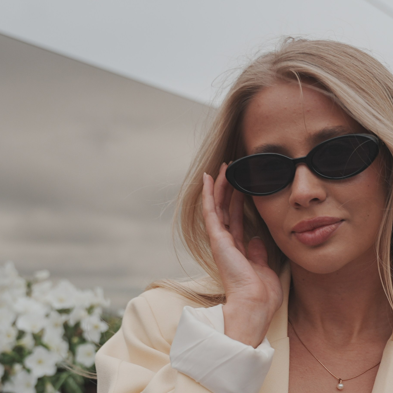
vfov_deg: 18.8
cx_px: 408
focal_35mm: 92
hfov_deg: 18.3
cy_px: 289
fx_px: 1182
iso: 100
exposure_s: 1/250
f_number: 2.8
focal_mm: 32.6
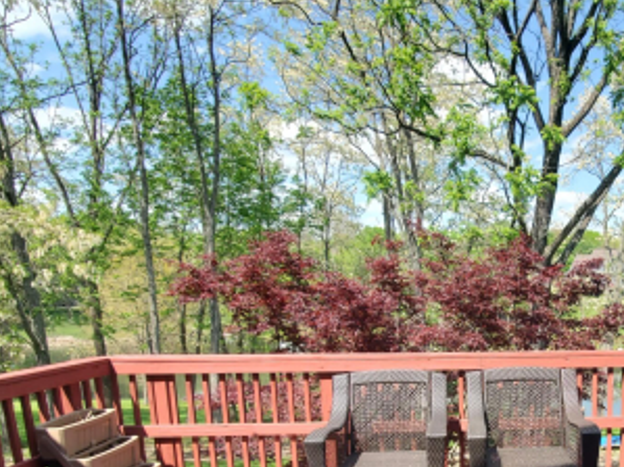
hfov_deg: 56.7
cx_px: 508
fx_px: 523
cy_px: 382
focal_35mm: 29
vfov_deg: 45.5
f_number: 2.2
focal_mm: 1.8
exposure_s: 1/425
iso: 50
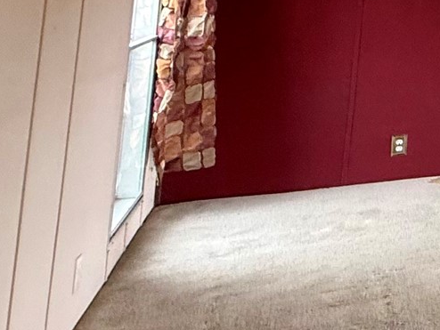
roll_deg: -2.7
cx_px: 849
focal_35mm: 58
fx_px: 738
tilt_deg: +4.9
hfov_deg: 20.0
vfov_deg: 23.4
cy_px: -51
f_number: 2.2
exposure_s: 1/99
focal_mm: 2.22
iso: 200
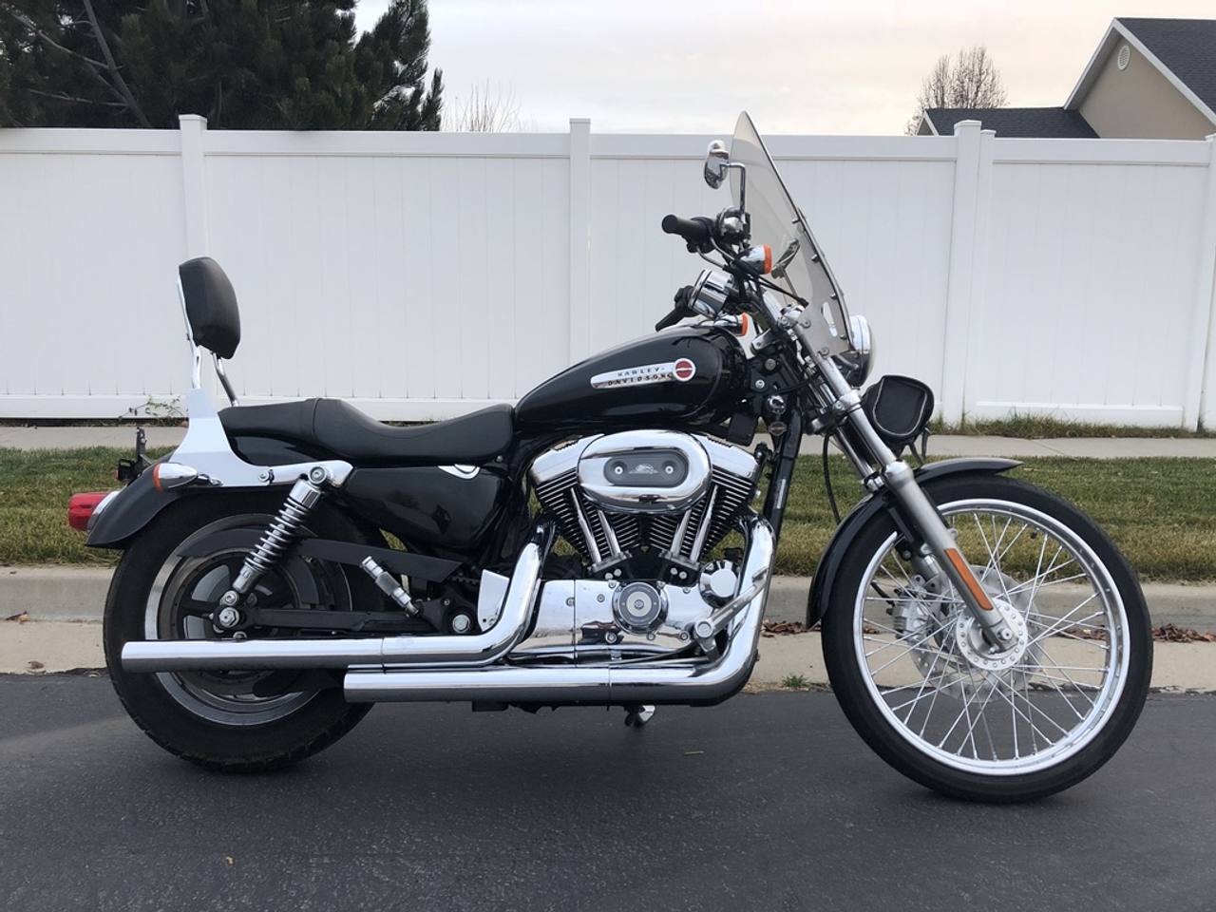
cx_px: 608
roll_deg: -0.3
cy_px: 456
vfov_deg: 49.7
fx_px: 984
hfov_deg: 63.4
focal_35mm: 28
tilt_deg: -9.6
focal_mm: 3.99
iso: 25
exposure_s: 1/40
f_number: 1.8
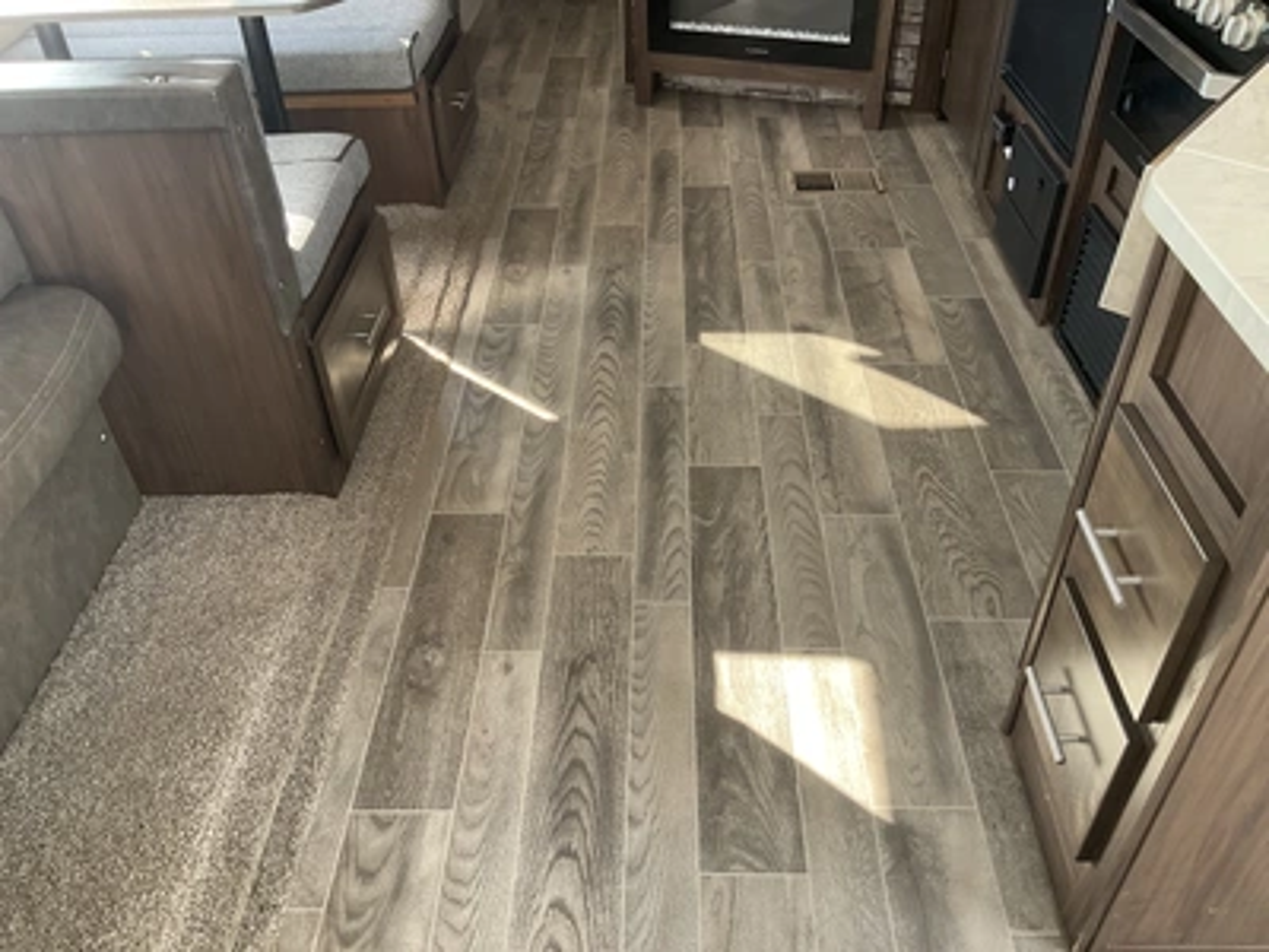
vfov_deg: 48.2
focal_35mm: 29
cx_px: 634
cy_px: 476
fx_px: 1063
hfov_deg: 61.7
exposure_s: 1/122
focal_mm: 3
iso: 64
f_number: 1.8
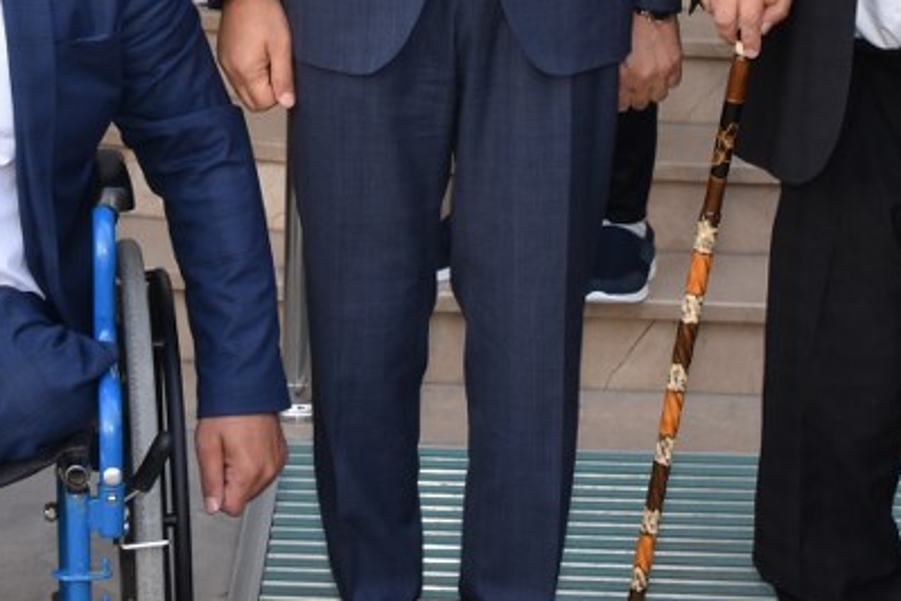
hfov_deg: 16.4
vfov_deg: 10.7
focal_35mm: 125
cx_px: 402
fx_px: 3128
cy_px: -216
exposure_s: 1/125
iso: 125
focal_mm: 26
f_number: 5.6
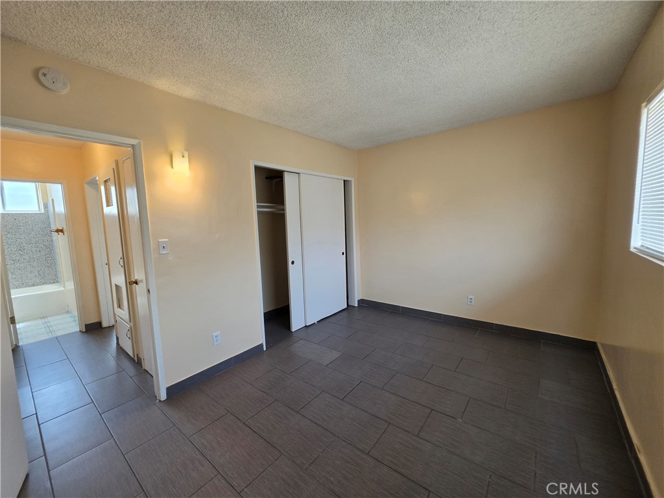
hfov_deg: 106.2
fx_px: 249
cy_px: 249
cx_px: 332
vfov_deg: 89.9
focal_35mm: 13
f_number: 1.9
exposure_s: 1/120
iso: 160
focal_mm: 2.2
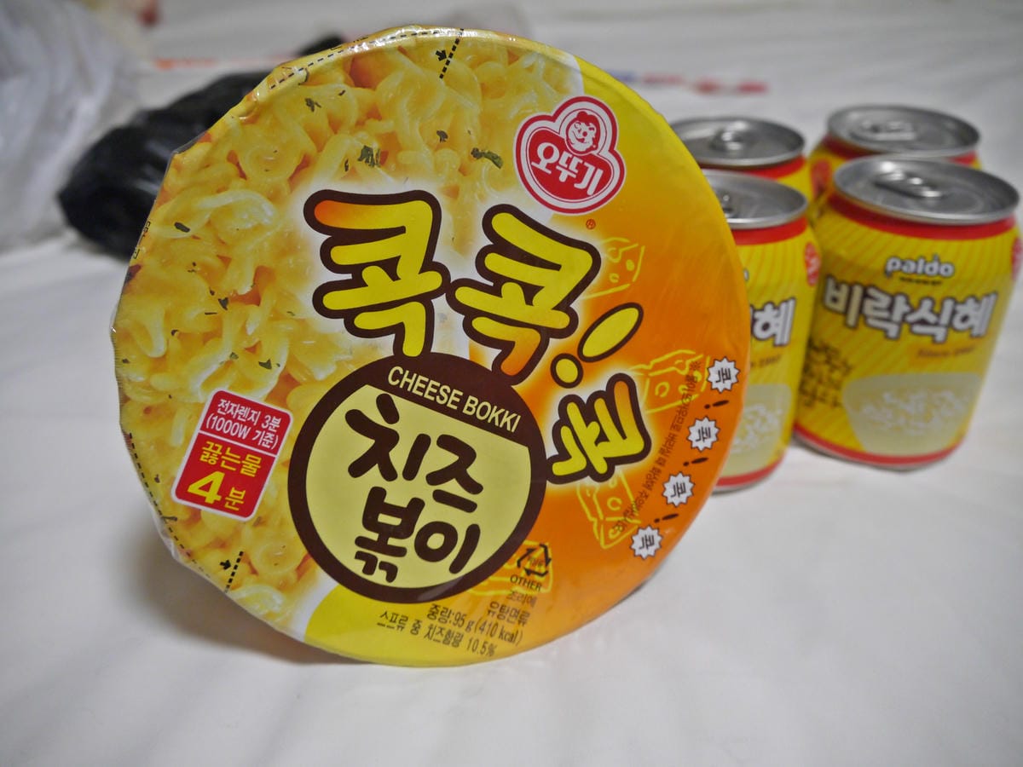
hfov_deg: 63.4
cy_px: 384
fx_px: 827
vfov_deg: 49.7
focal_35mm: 28
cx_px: 512
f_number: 3.5
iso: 400
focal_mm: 14
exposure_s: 1/60
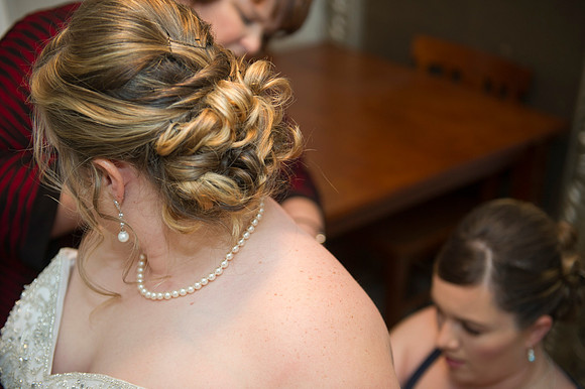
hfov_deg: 38.2
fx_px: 844
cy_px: 194
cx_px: 292
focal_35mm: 52
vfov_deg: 26.0
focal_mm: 52
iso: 640
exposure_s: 1/60
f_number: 2.8
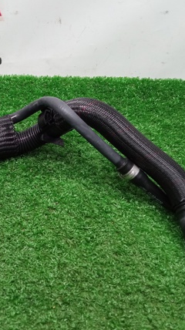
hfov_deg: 25.9
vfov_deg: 46.4
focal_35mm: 44
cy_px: 169
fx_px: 385
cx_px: 6
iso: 343
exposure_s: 1/33.3
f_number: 2.2
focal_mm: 3.79
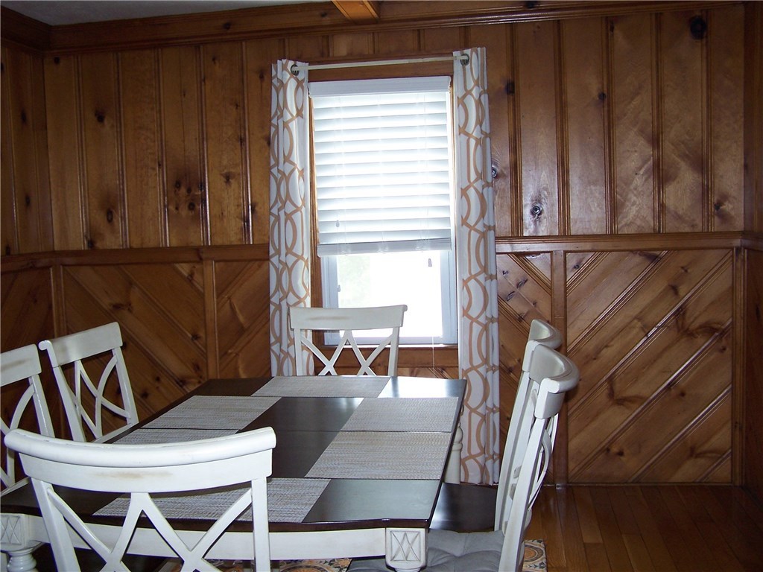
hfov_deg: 49.0
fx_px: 838
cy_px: 286
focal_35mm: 38
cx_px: 382
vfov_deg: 37.7
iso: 140
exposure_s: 1/60
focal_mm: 6.3
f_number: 2.8
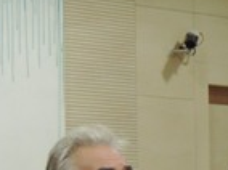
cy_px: 249
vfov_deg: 5.4
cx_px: 340
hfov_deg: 7.2
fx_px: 1782
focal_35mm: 271
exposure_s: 1/30
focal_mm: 10.7
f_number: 3.7
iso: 400
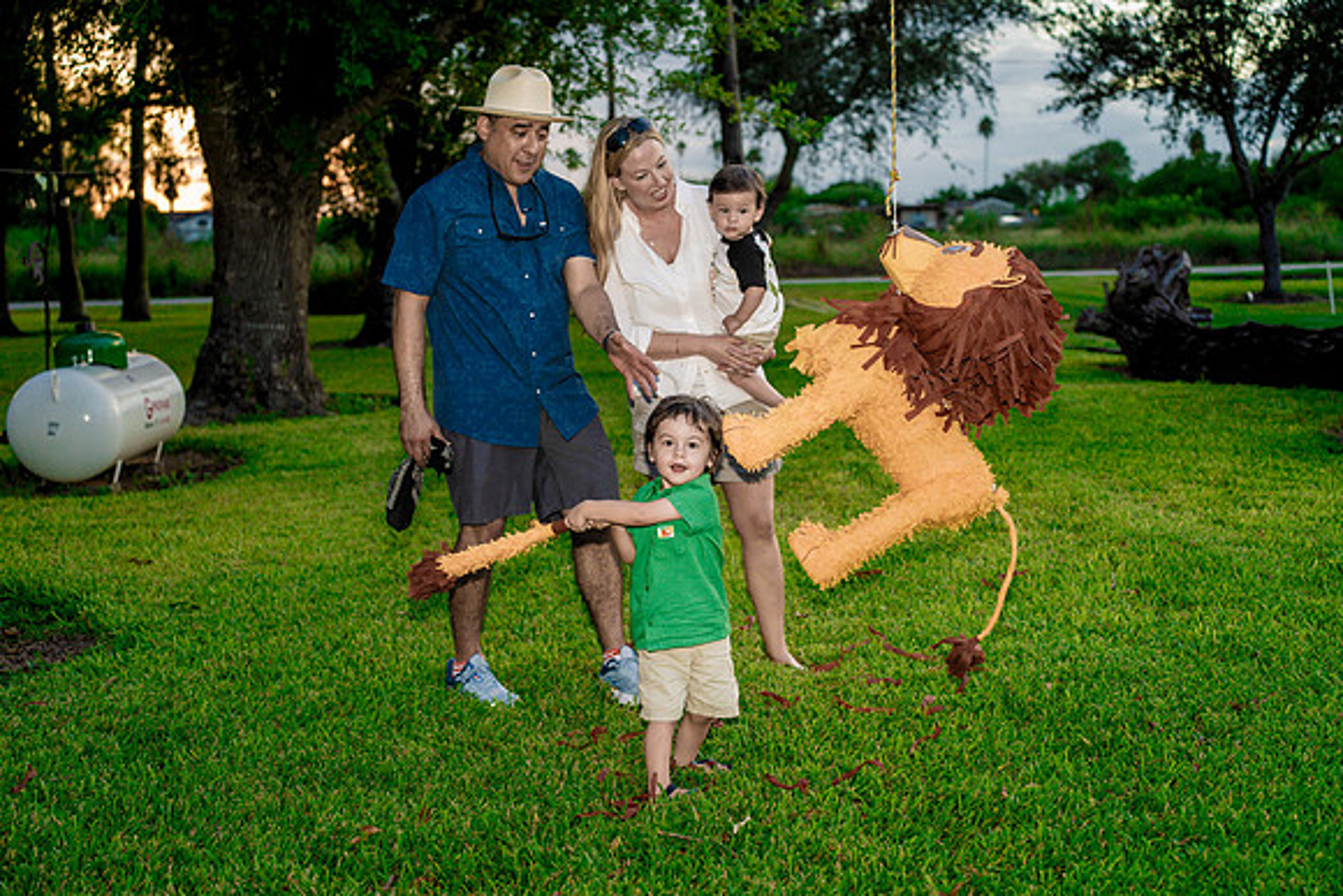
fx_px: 1679
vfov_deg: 29.9
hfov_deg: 43.6
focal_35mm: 45
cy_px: 448
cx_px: 672
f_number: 3.2
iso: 1250
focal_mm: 45
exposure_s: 1/250
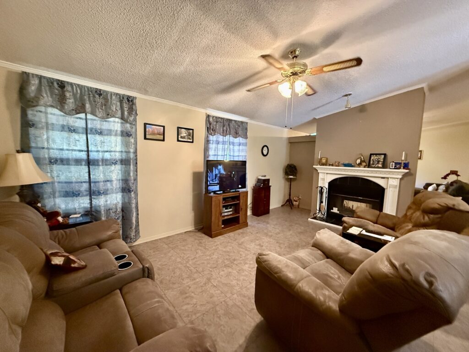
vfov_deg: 85.7
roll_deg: -1.6
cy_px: 176
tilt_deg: -5.4
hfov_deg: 102.1
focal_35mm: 14
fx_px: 190
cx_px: 234
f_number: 2.2
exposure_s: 1/60
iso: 1000
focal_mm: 2.22
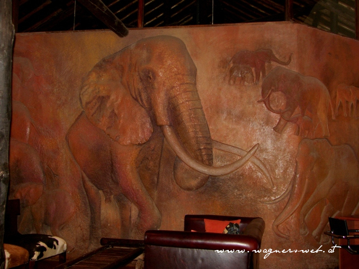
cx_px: 180
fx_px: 467
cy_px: 134
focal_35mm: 45
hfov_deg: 42.1
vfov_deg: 32.2
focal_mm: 11.5
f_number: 2.5
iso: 100
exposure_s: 1/50
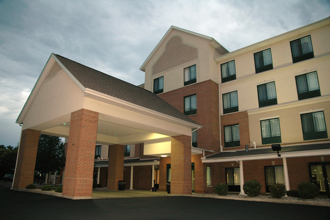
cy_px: 110
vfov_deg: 50.3
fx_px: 234
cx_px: 165
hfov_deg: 70.5
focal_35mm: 26
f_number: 3.3
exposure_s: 1/60
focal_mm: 17
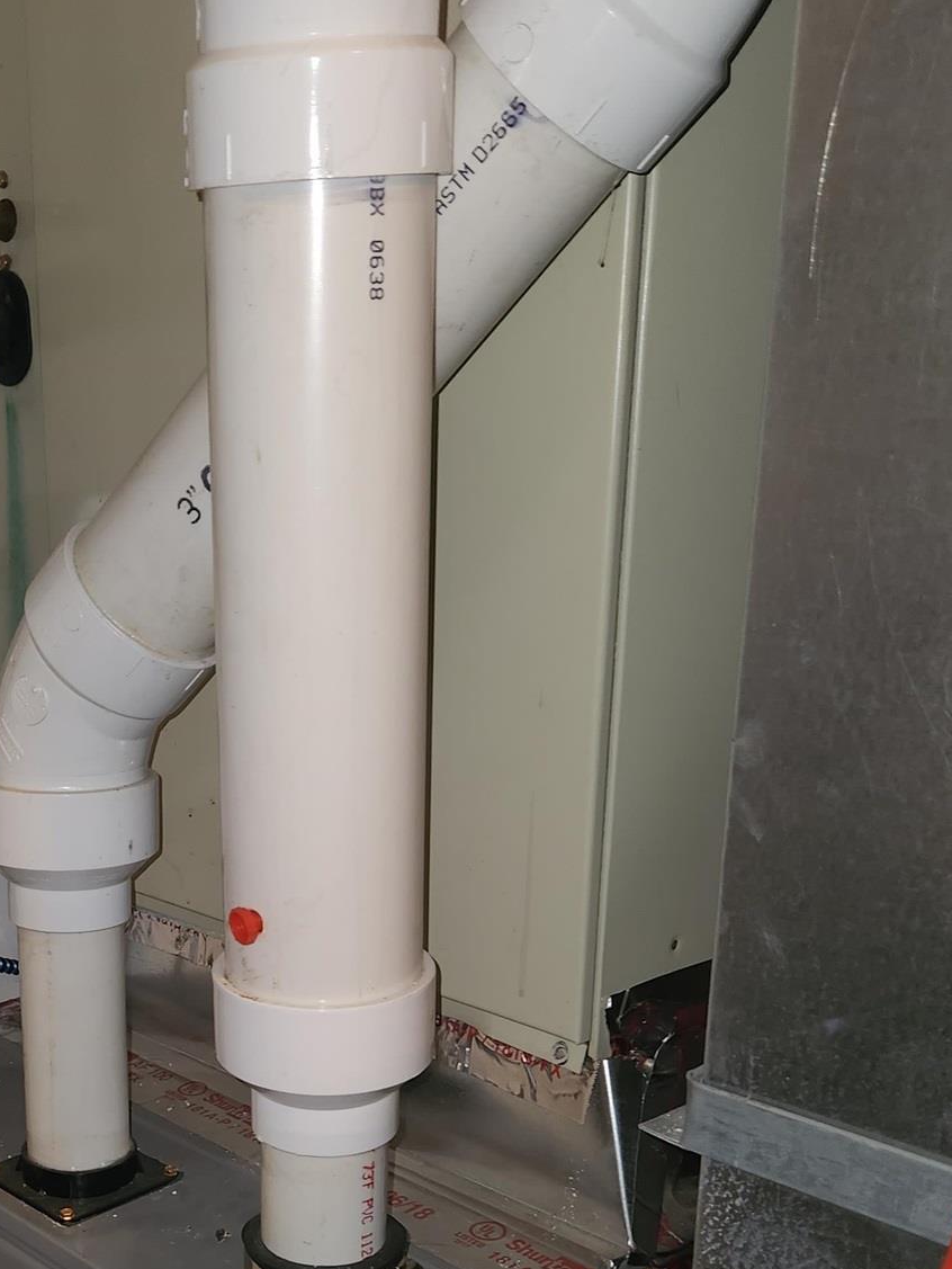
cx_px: 79
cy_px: 953
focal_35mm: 47
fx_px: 1722
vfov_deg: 39.3
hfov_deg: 29.5
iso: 160
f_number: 1.8
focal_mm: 5.4
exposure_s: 1/10
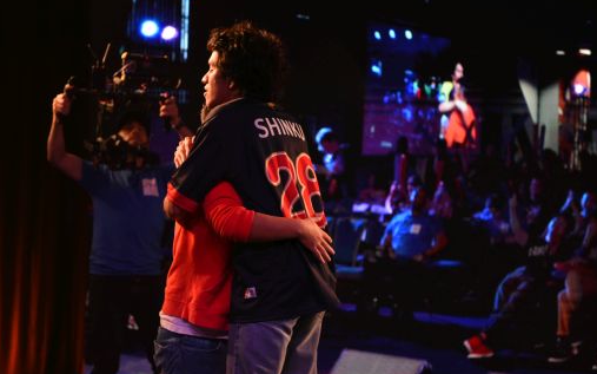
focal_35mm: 72
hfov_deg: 28.6
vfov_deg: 18.1
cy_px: 192
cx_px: 300
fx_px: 1172
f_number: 2.8
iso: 3200
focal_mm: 70
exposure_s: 1/640
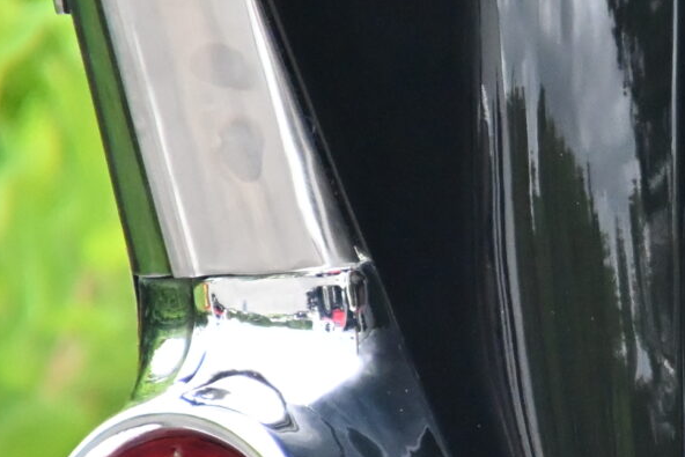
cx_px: 785
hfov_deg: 1.1
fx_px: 37035
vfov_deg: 0.7
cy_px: 319
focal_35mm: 1946
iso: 3200
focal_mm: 300
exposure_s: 1/125
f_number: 6.3
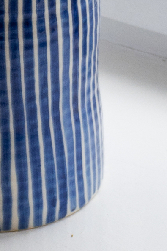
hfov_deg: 3.3
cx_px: 181
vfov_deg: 5.0
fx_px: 2861
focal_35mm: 411
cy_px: -175
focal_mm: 47
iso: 200
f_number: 4
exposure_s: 1/320
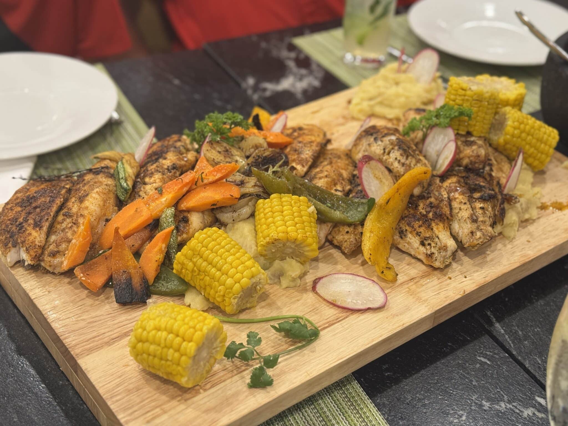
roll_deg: -1.9
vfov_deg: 30.3
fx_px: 788
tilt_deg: -35.9
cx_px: 284
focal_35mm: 48
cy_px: 213
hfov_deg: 39.7
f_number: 1.78
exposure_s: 1/60
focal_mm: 6.76
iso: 125
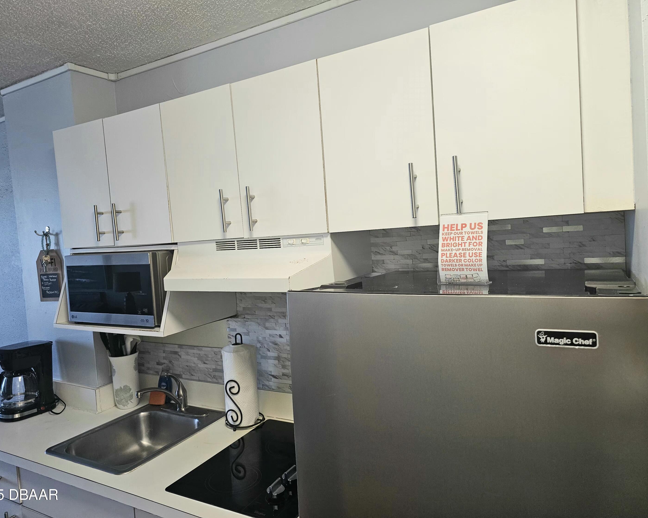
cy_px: 259
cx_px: 306
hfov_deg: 70.2
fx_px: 460
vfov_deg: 58.8
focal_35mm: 24
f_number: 1.7
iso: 200
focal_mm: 6.3
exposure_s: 1/120
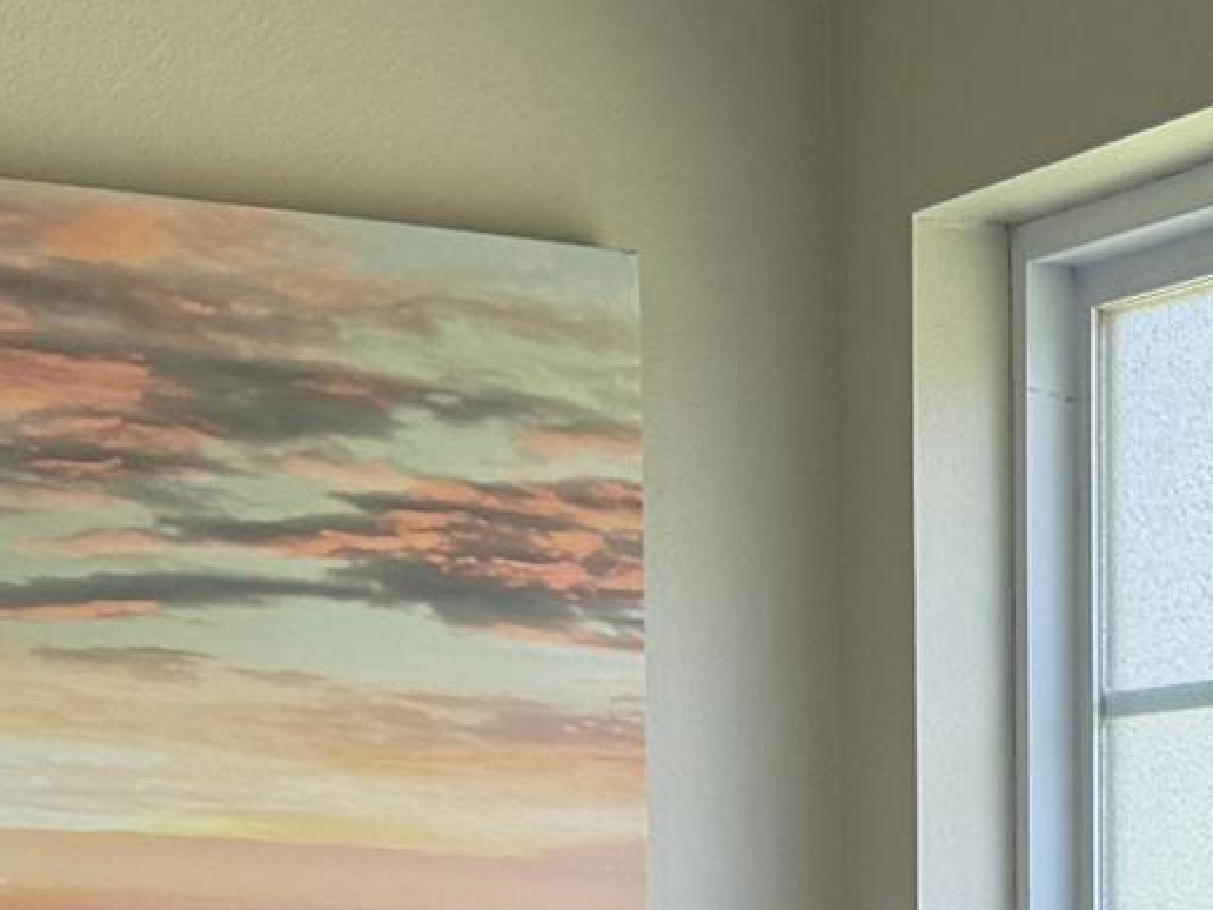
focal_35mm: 143
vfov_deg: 9.8
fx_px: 5011
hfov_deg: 13.1
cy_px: 1717
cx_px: 1791
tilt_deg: -6.9
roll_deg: -1.2
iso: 64
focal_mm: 6.76
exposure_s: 1/219
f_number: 1.78
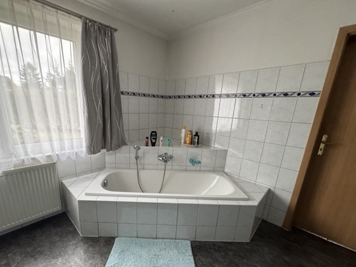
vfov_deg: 77.7
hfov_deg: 94.0
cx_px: 155
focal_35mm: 16
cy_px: 151
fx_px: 165
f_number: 2.2
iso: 320
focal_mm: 2.22
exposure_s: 1/63
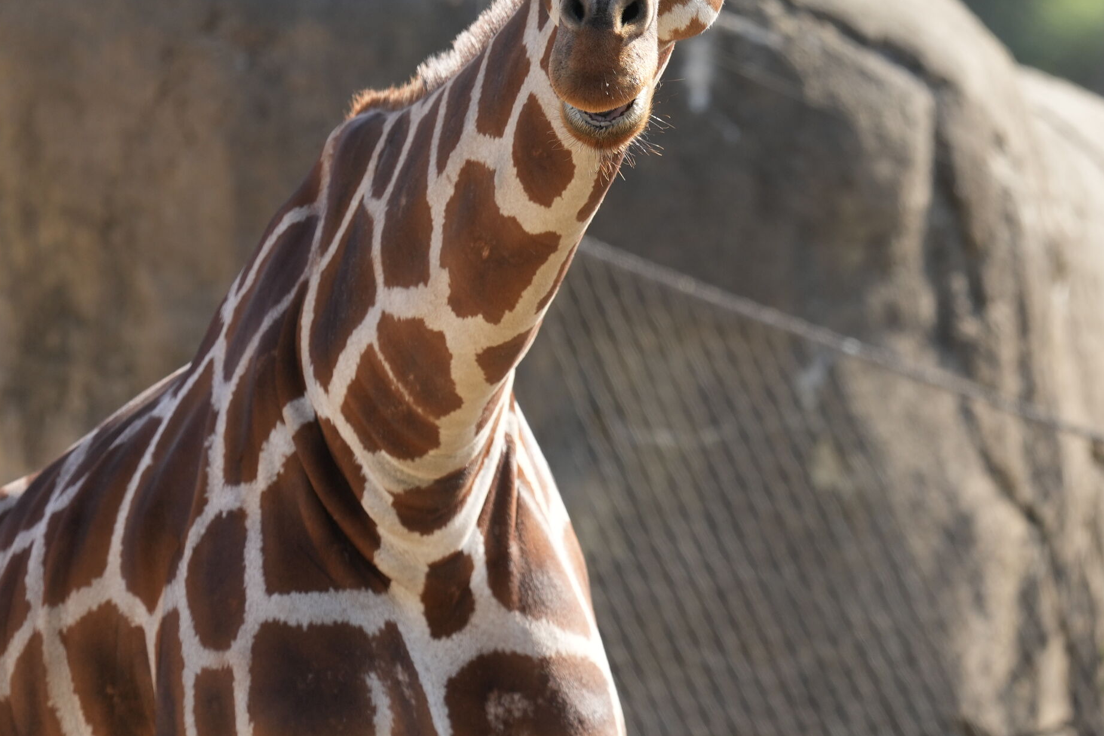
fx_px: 28671
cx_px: 717
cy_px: 161
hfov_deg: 2.2
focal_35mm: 935
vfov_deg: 1.5
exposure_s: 1/500
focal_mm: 400
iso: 320
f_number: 4.5
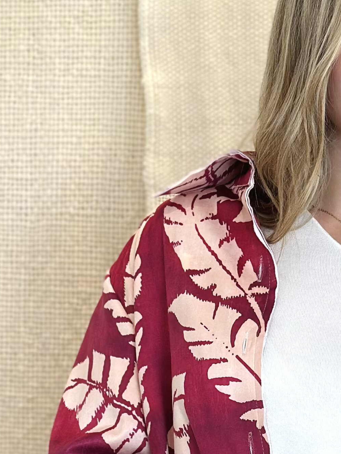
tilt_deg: -4.9
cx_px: 238
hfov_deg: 10.2
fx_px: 1905
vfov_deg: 13.4
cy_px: 495
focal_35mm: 145
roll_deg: -2.7
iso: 64
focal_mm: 6.86
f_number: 1.78
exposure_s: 1/129
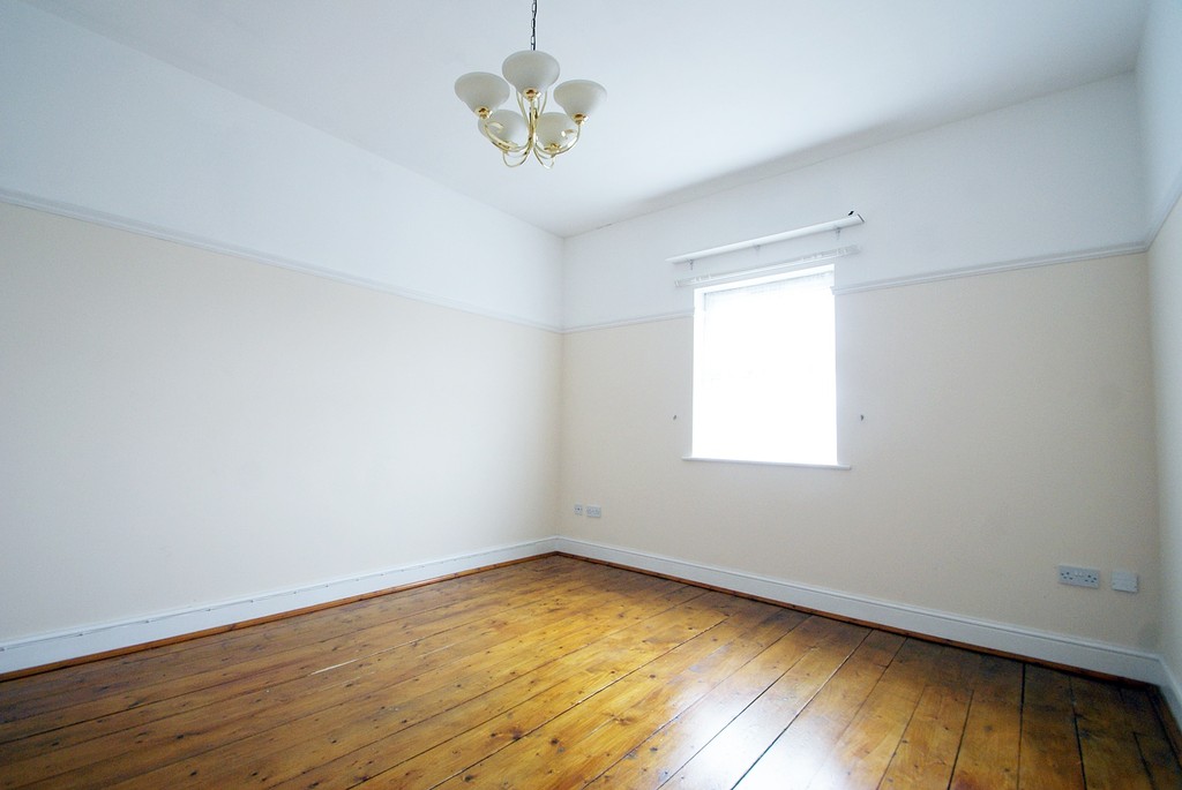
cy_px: 395
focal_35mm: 15
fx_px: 493
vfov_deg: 77.5
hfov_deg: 100.3
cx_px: 591
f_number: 5.6
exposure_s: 1/15
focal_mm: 10
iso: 400
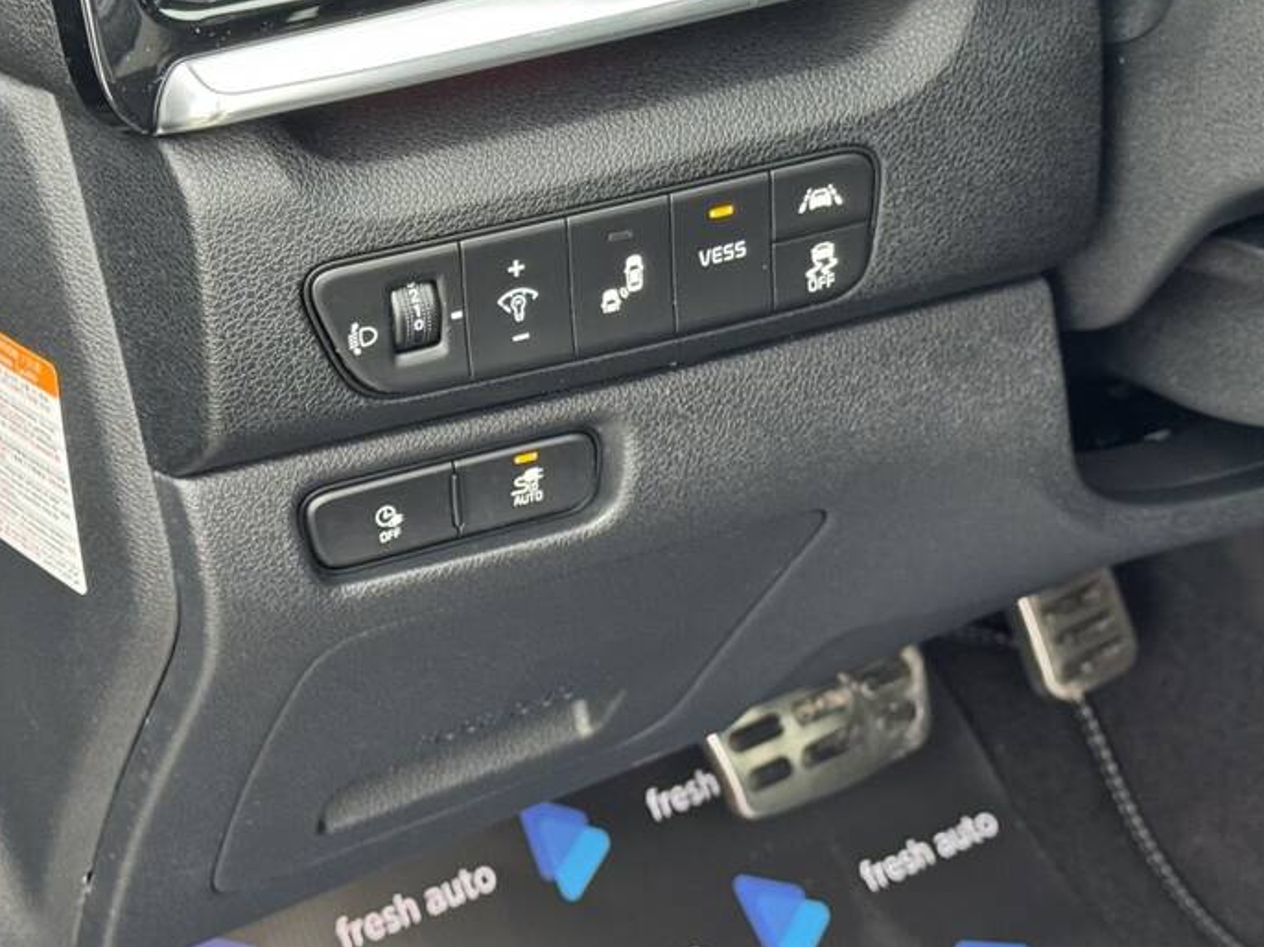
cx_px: 614
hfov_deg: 23.3
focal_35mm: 84
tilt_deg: -33.7
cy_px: 394
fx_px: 3066
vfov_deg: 17.5
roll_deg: -1.6
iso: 250
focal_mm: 6.76
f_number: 1.78
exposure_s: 1/60
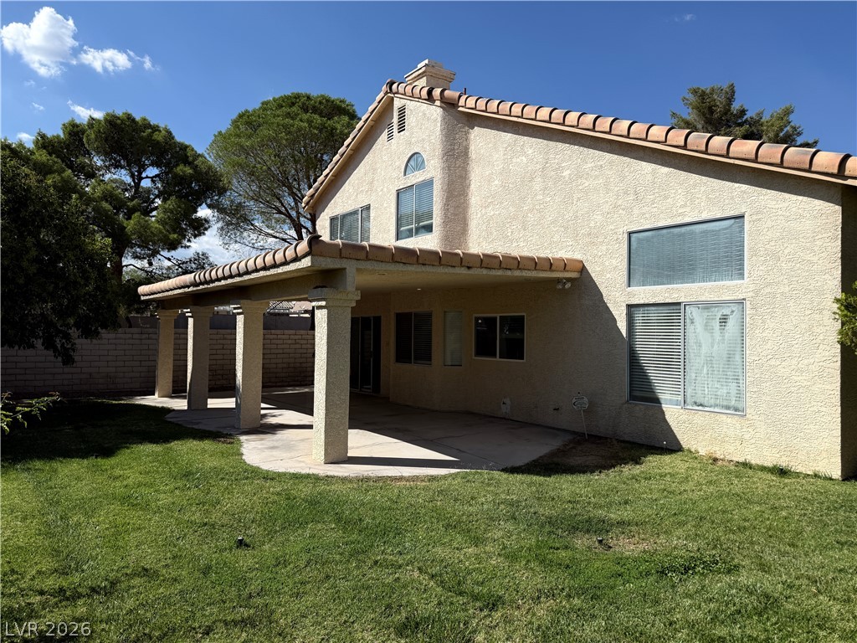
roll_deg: -0.7
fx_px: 594
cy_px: 322
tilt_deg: +0.9
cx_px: 428
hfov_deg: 71.6
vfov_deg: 56.8
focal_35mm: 24
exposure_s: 1/6173
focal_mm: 6.76
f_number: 1.78
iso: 80
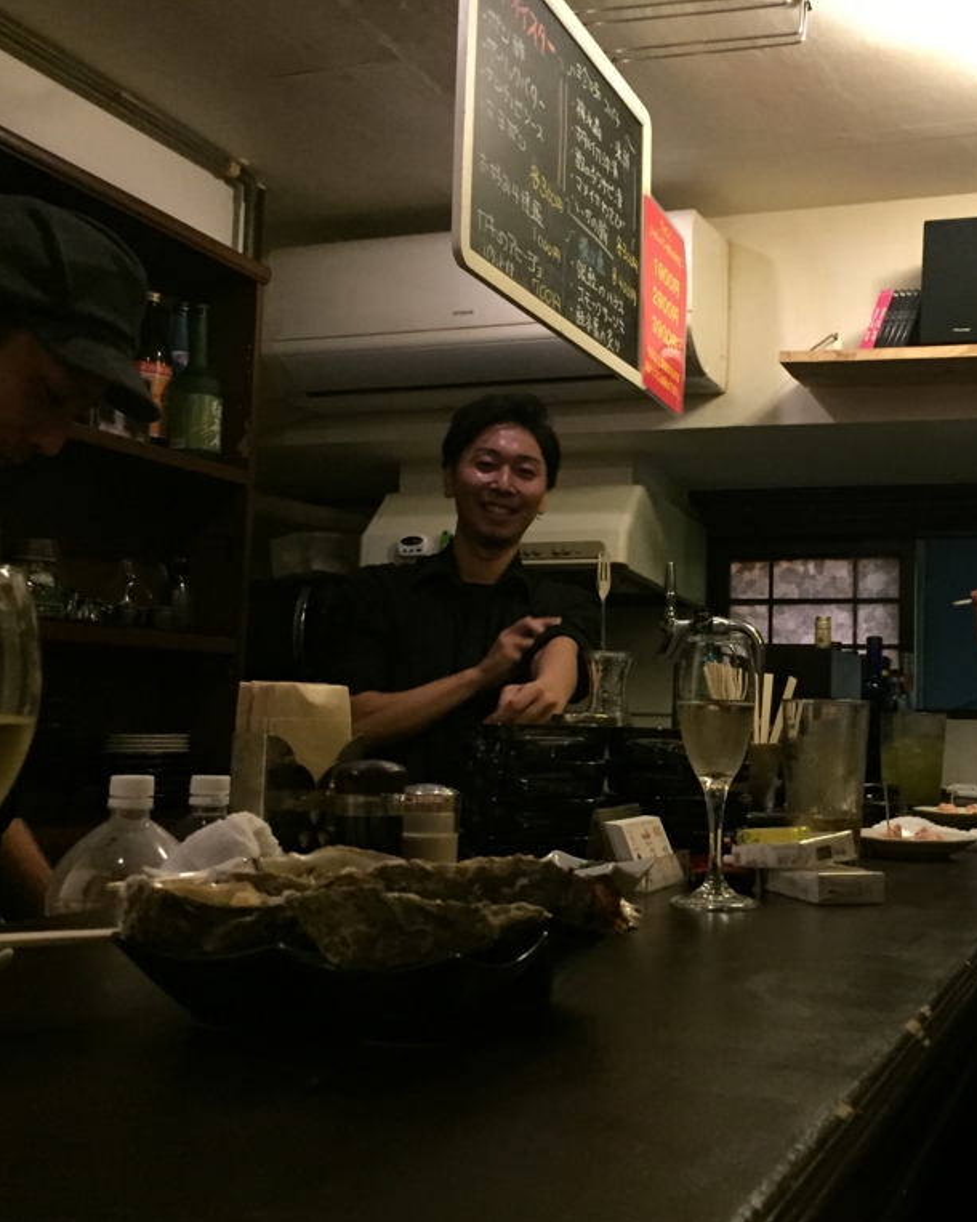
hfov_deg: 38.5
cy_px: 613
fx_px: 1374
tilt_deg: +3.5
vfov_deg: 47.9
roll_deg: -1.8
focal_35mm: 38
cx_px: 690
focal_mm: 4.15
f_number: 2.2
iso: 400
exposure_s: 1/15
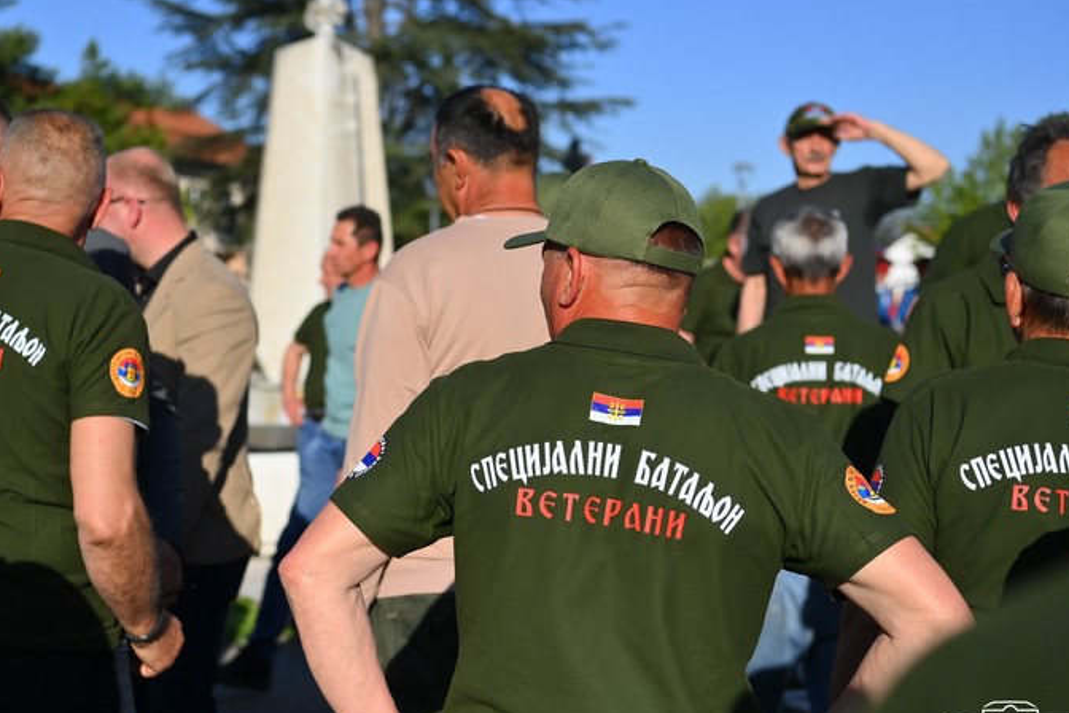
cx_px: 480
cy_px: 370
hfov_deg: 29.2
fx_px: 2049
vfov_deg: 19.7
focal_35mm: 69
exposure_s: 1/8000
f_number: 4
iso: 320
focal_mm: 58
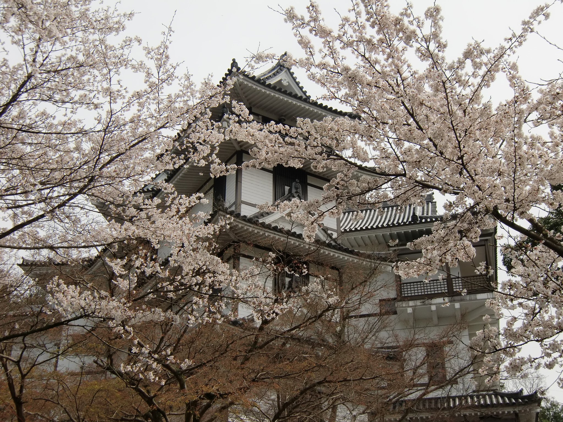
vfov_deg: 30.9
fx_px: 764
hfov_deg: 40.4
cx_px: 282
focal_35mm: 47
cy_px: 211
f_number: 4
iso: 64
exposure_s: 1/800
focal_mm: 8.4
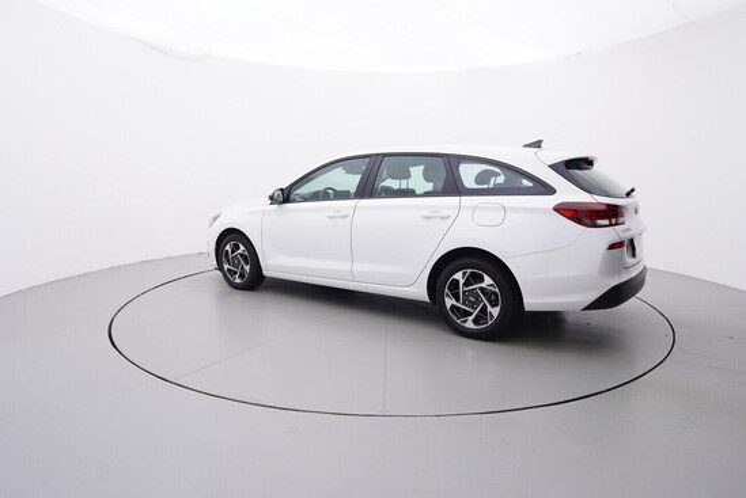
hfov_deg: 77.3
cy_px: 249
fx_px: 467
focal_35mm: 22
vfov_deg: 56.2
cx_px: 373
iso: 200
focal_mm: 15
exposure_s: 1/80
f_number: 5
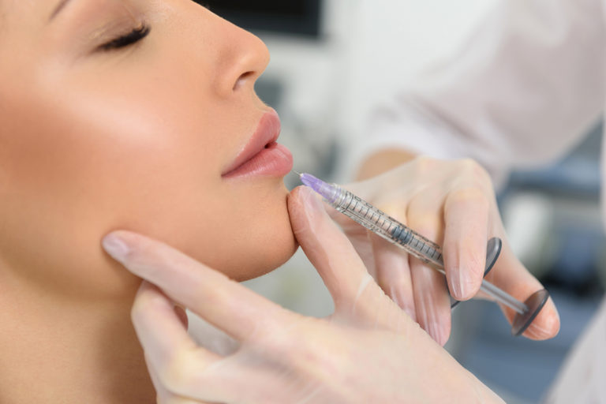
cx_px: 303
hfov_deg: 28.8
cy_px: 202
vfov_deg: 19.5
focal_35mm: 70
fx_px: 1178
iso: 160
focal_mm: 70
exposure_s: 1/160
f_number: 4
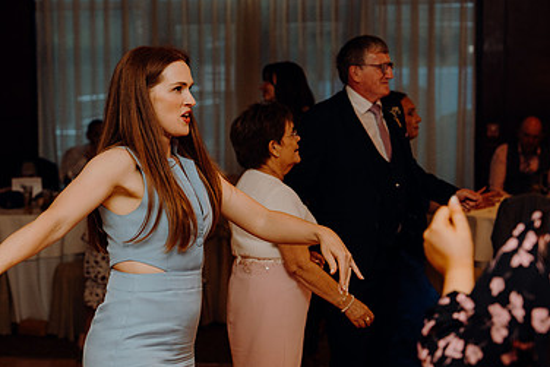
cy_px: 223
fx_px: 1345
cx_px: 202
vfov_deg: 15.5
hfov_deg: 23.0
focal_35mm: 88
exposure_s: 1/160
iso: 1250
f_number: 2.8
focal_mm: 57
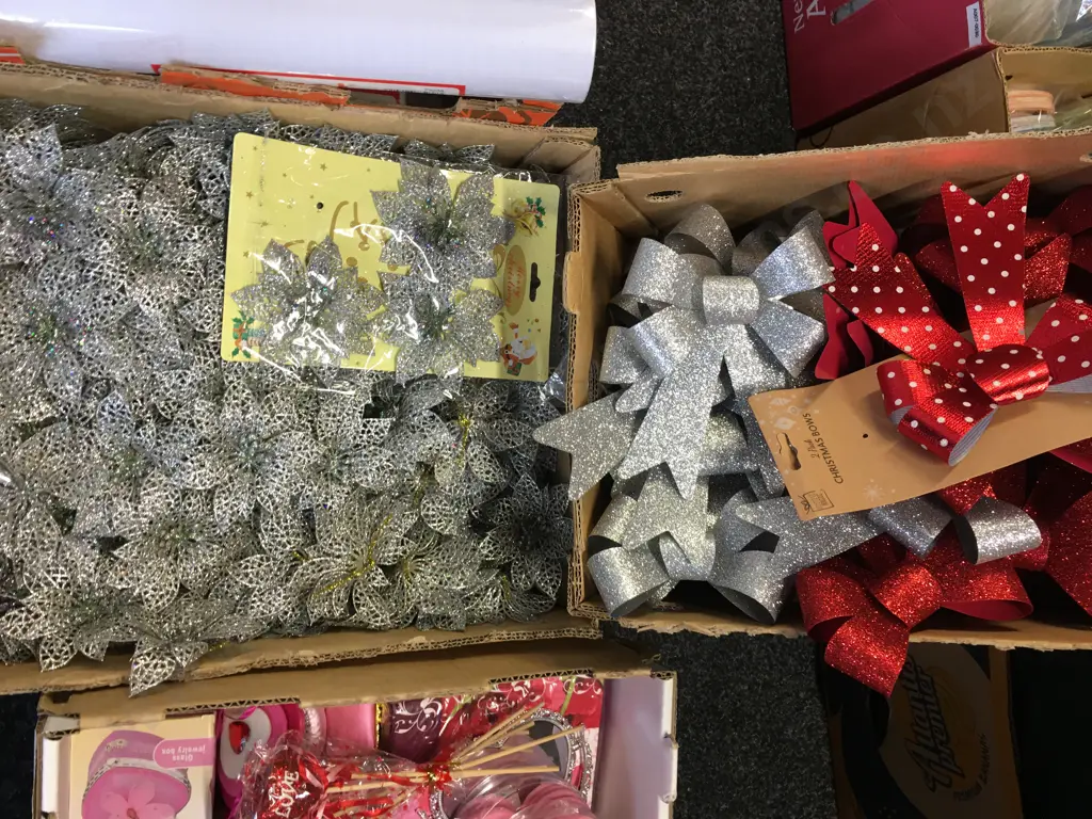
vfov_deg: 48.2
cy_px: 410
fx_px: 915
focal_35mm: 29
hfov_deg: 61.7
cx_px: 546
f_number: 2.2
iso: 40
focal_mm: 4.15
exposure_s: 1/17
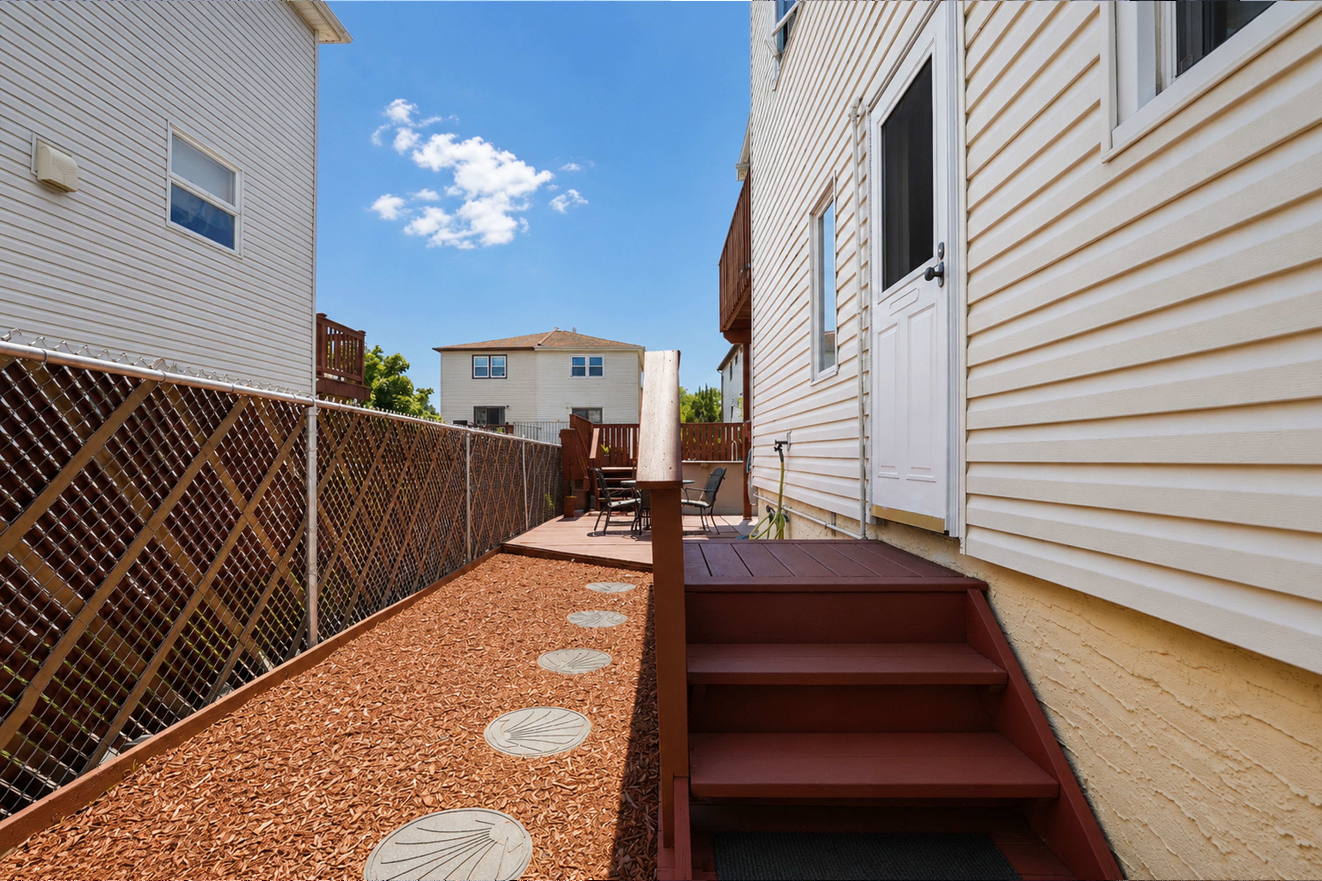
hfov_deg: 95.0
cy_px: 440
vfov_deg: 72.1
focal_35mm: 16
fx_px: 606
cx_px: 661
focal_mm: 16.5
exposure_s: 1/125
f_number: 9
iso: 100
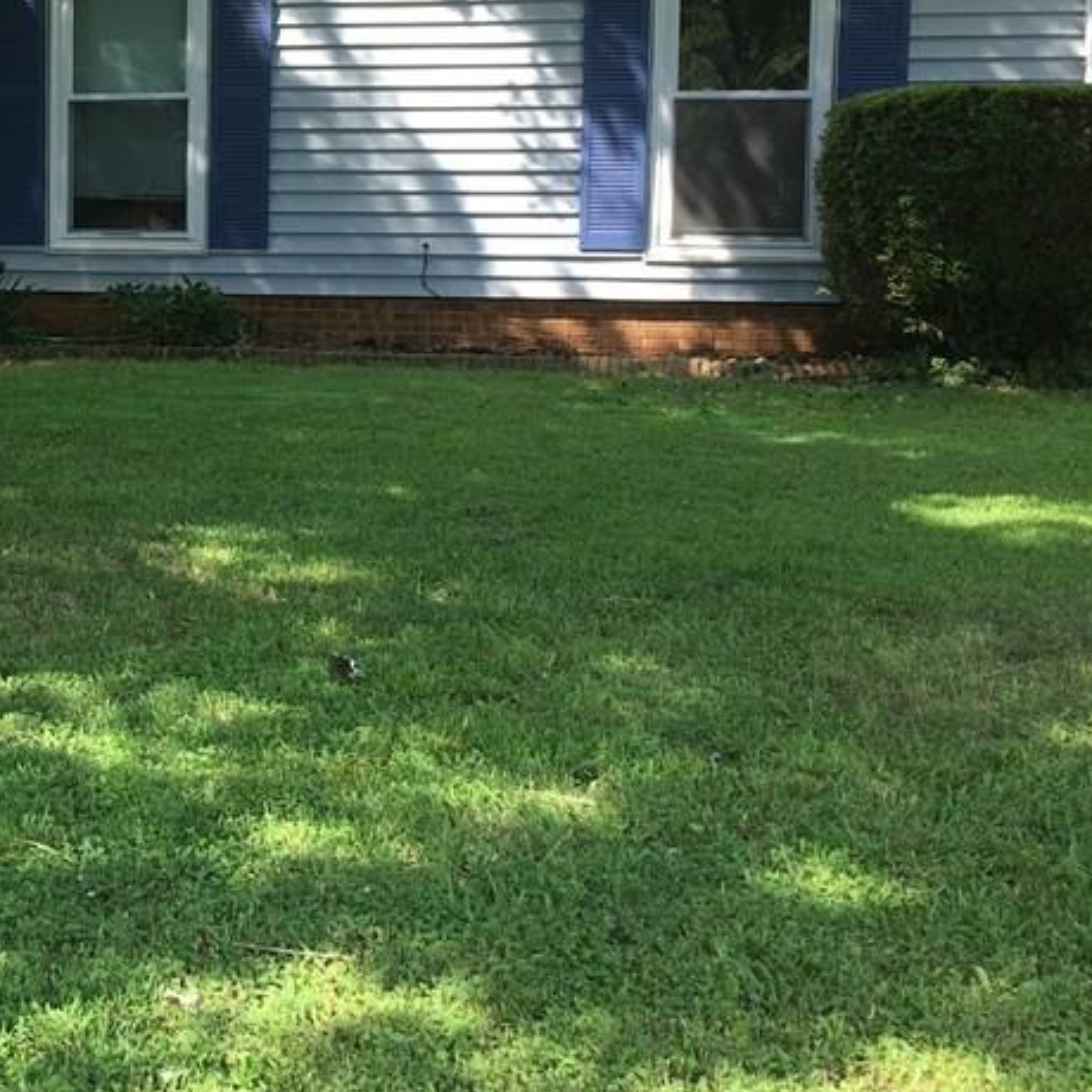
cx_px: 90
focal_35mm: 57
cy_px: 294
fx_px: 2034
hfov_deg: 28.8
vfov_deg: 29.6
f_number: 2.2
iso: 25
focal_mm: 4.15
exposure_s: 1/248
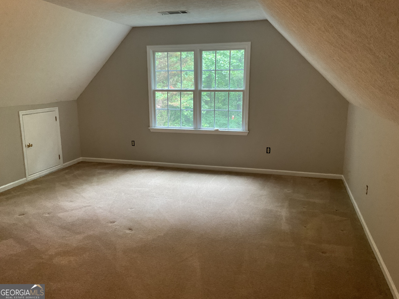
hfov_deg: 61.7
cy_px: 150
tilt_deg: -13.5
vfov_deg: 48.2
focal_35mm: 29
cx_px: 200
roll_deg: -1.0
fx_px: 334
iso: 250
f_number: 1.8
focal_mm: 3
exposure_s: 1/60
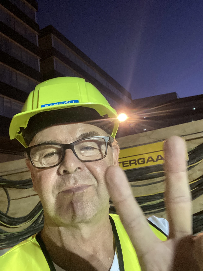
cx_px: 102
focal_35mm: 30
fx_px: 235
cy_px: 136
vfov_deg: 60.0
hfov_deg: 46.8
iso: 640
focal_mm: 2.71
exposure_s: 1/20
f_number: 2.2
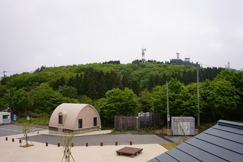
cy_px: 81
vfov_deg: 37.8
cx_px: 122
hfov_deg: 54.4
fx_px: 236
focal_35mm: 35
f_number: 5.6
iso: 100
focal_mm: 35
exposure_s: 1/320
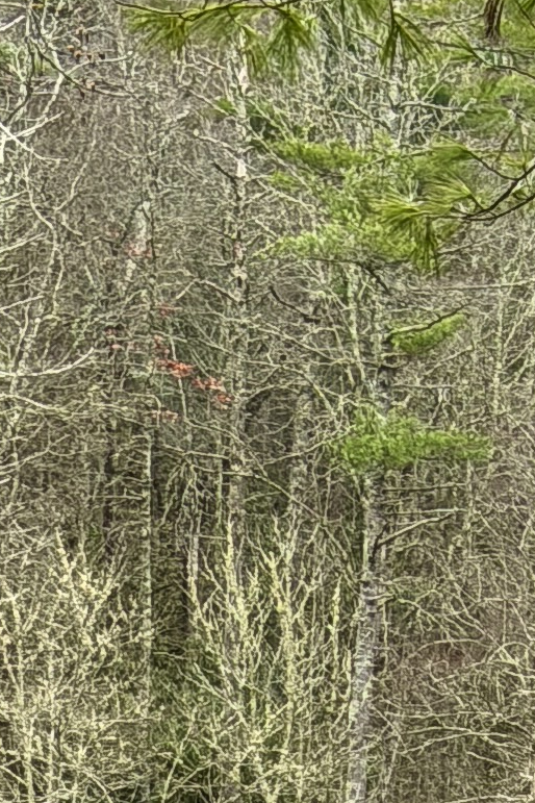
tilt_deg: -8.9
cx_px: 725
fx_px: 5818
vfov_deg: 7.3
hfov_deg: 5.2
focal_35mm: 261
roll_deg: -0.3
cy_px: 2042
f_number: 1.78
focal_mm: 6.76
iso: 64
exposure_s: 1/175
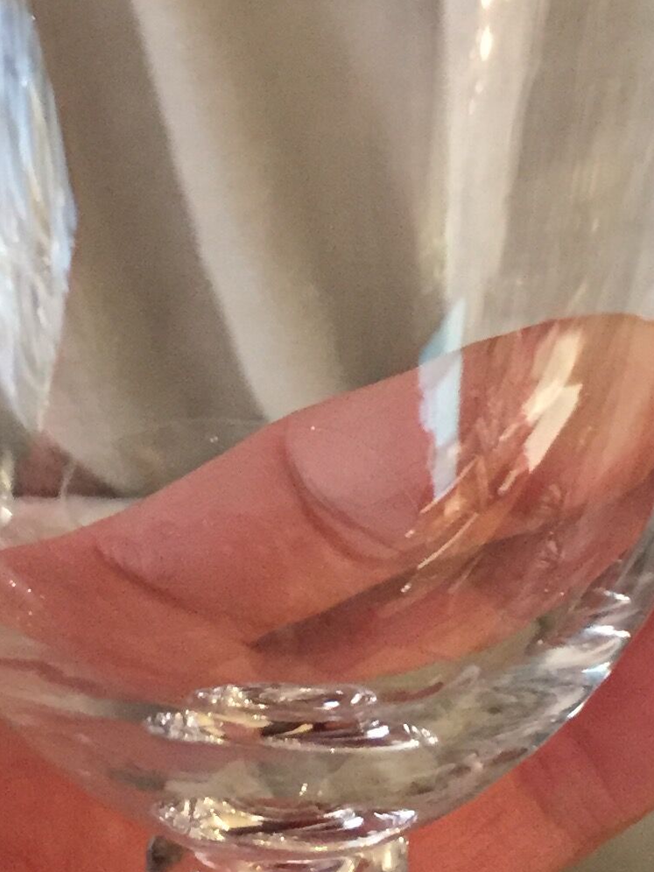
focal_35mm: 95
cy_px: 390
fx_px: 2393
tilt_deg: -49.5
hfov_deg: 15.5
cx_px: 215
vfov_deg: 20.6
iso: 250
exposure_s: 1/25
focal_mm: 4.15
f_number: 2.2
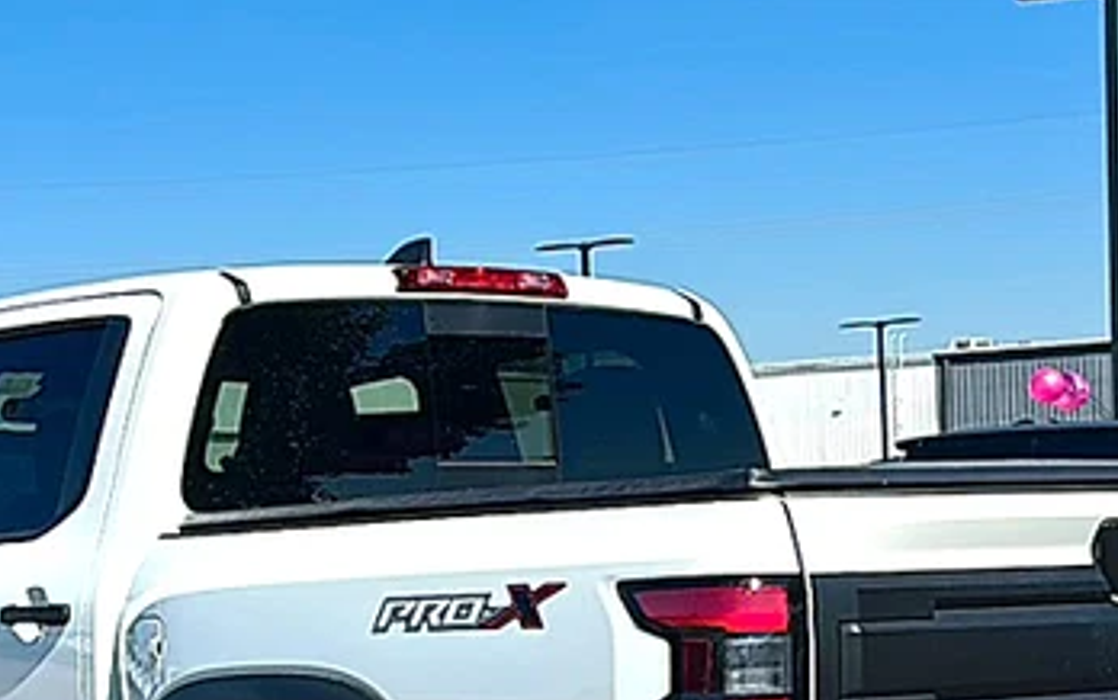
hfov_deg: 25.5
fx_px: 2470
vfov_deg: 15.8
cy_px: 711
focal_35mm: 81
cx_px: 472
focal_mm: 6.86
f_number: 1.78
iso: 80
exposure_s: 1/6667
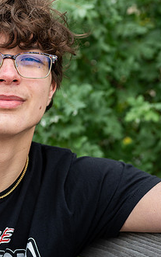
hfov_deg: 7.3
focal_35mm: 179
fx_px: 1256
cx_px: 5
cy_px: 84
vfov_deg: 11.7
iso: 50
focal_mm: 85
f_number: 3.5
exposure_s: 1/125
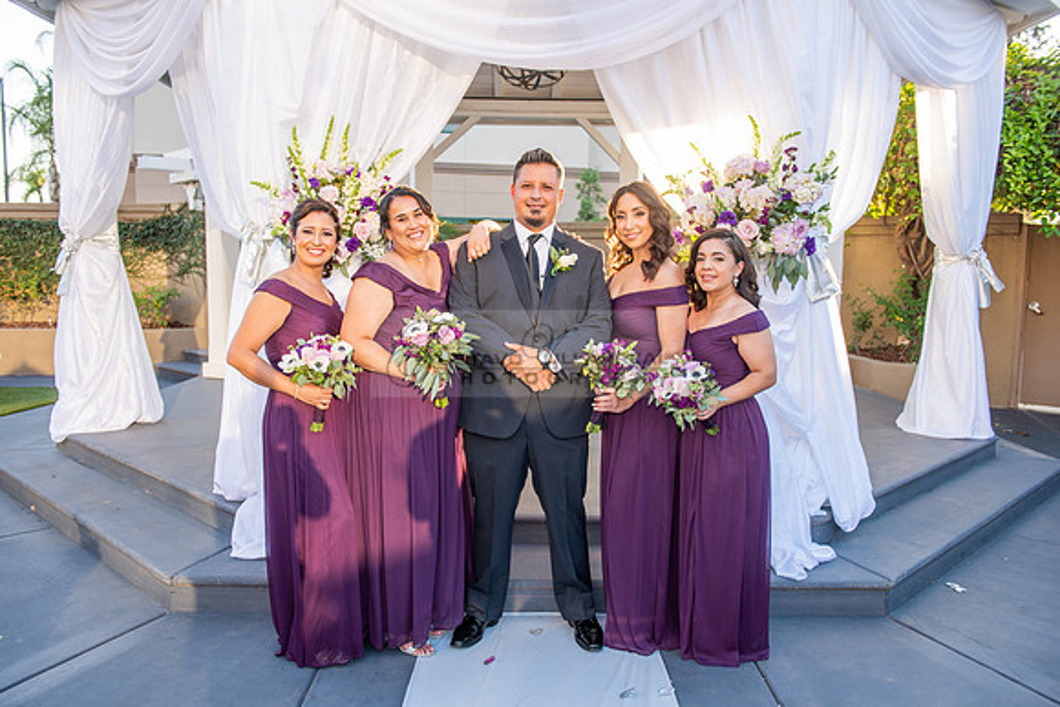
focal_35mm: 29
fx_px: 854
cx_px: 530
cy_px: 354
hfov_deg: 63.6
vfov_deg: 45.0
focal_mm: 29
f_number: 4.5
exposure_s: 1/160
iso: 200
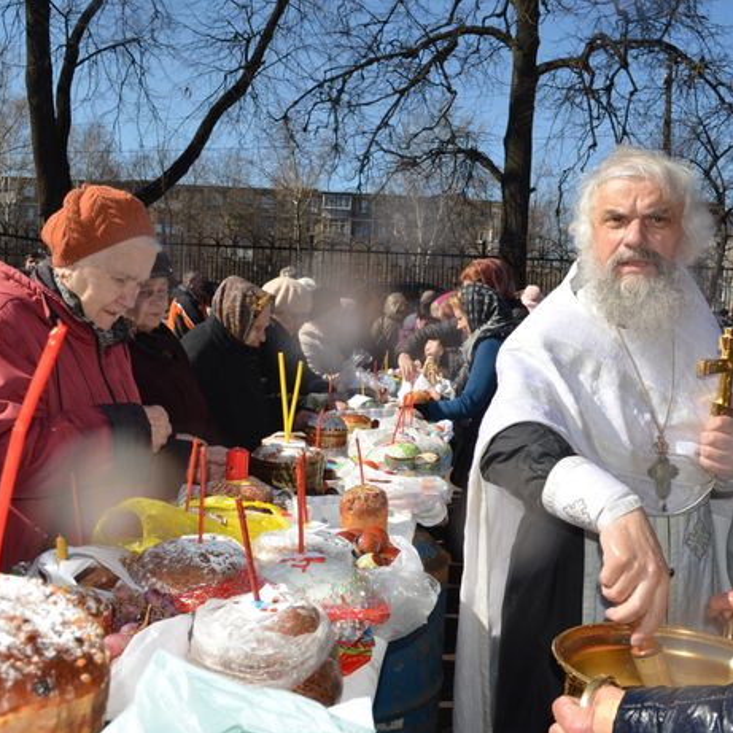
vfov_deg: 47.2
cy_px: 369
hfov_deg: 47.2
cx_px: 378
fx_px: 838
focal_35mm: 35
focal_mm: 18
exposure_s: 1/200
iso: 100
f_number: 10
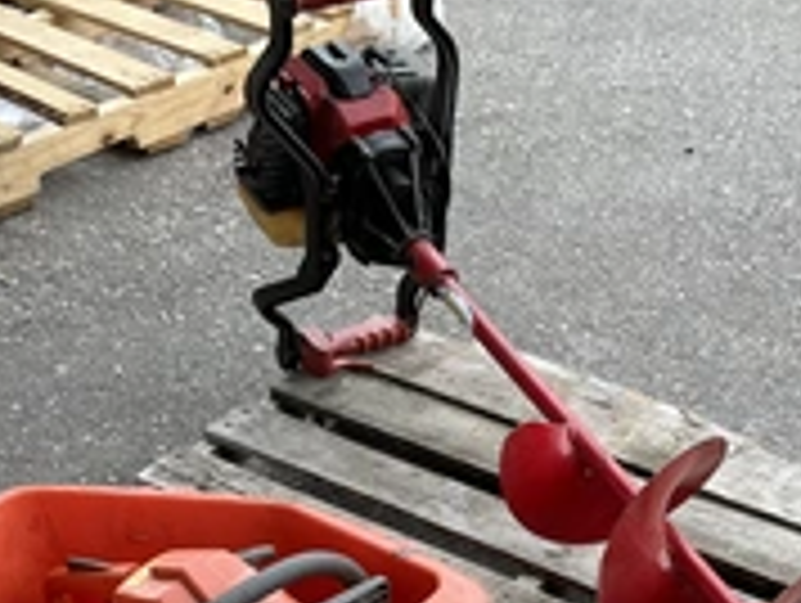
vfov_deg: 21.5
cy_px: 657
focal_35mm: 65
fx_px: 1506
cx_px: 446
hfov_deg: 29.8
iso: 20
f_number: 1.8
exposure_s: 1/220
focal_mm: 3
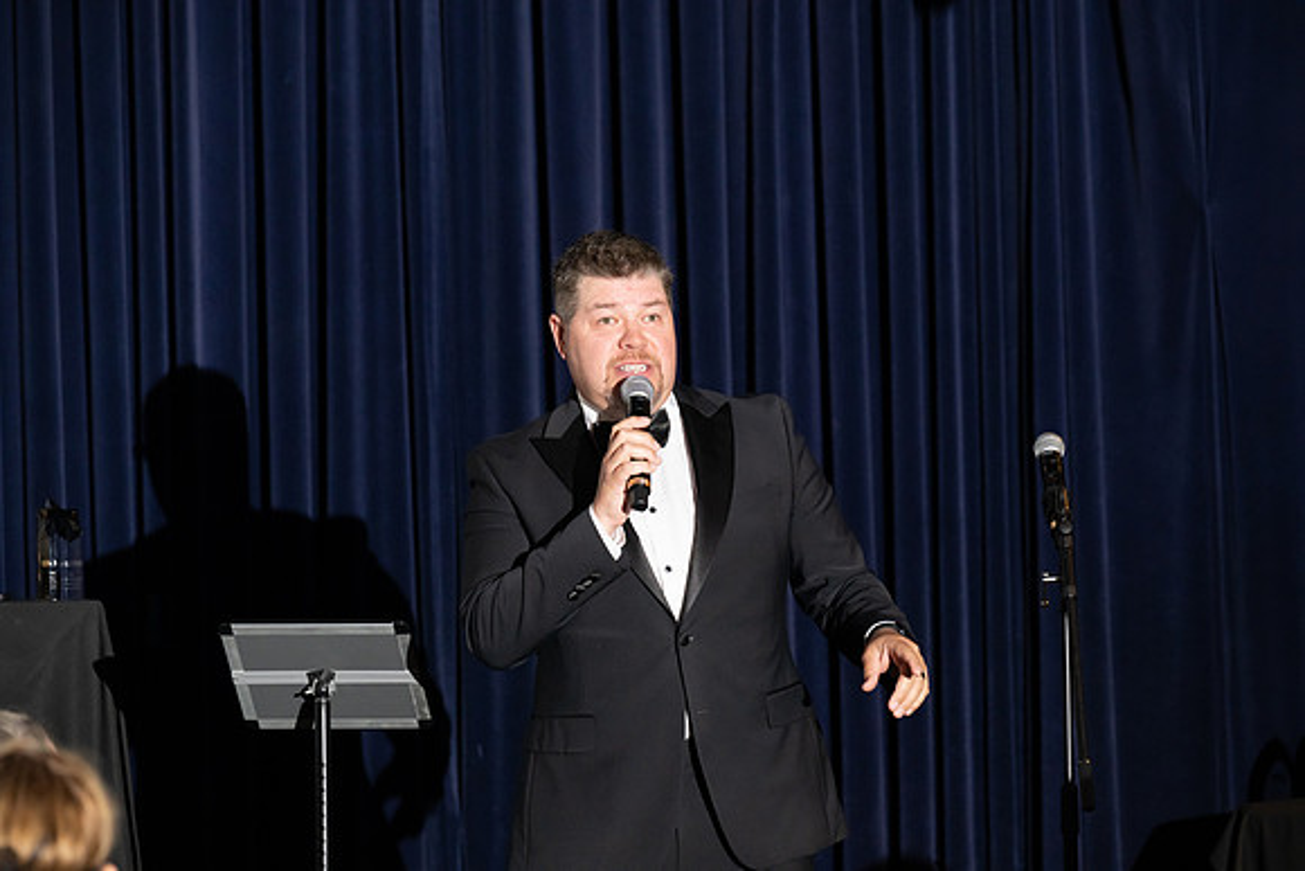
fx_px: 5439
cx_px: 652
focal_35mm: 150
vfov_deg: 9.2
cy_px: 436
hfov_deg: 13.7
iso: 2500
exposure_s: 1/200
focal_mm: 150
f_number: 5
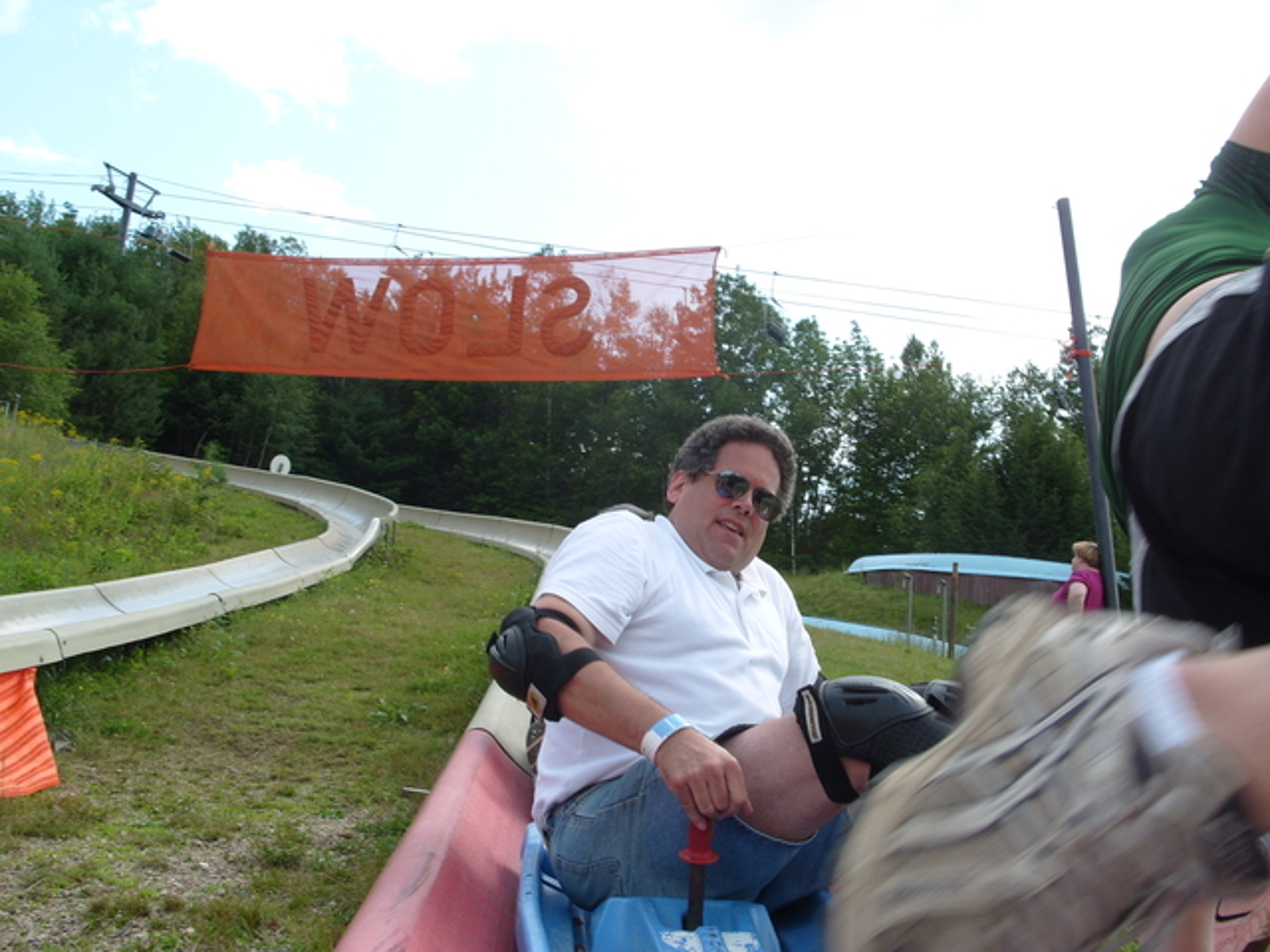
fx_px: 1284
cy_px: 476
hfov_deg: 52.6
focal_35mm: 35
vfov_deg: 40.7
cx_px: 635
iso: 80
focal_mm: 7.8
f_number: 5.3
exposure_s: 1/250
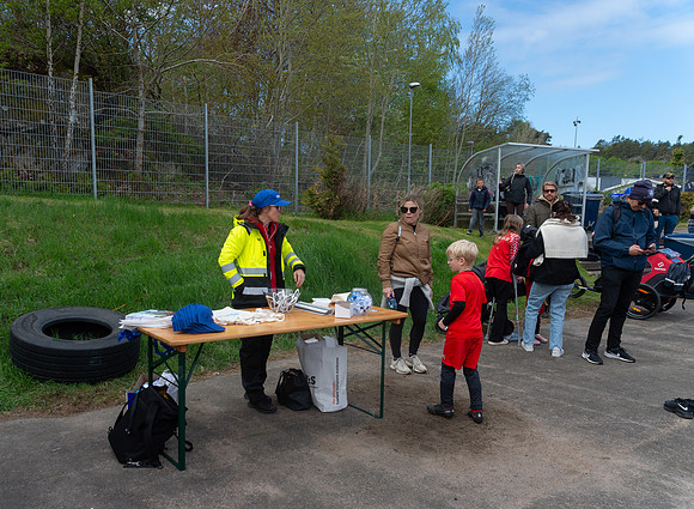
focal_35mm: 28
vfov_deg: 49.0
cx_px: 276
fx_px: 557
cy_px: 278
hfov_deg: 63.3
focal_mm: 24
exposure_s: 1/400
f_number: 5.6
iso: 100
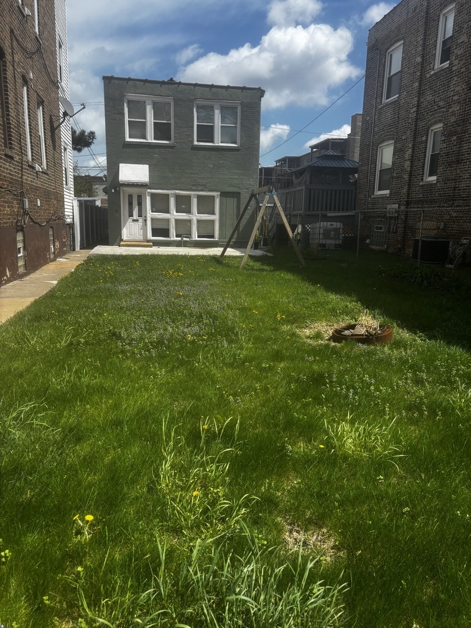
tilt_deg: -11.8
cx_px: 236
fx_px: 472
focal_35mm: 26
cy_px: 314
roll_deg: -1.4
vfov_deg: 67.3
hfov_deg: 53.1
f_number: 1.6
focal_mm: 5.96
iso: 50
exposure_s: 1/2857
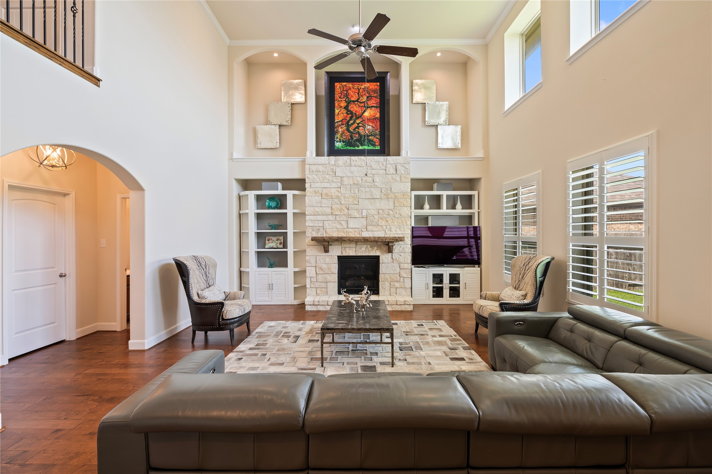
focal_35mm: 16
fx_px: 316
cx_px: 356
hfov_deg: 96.8
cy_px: 237
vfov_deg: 73.7
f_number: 6.3
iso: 125
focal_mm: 16
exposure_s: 1/4
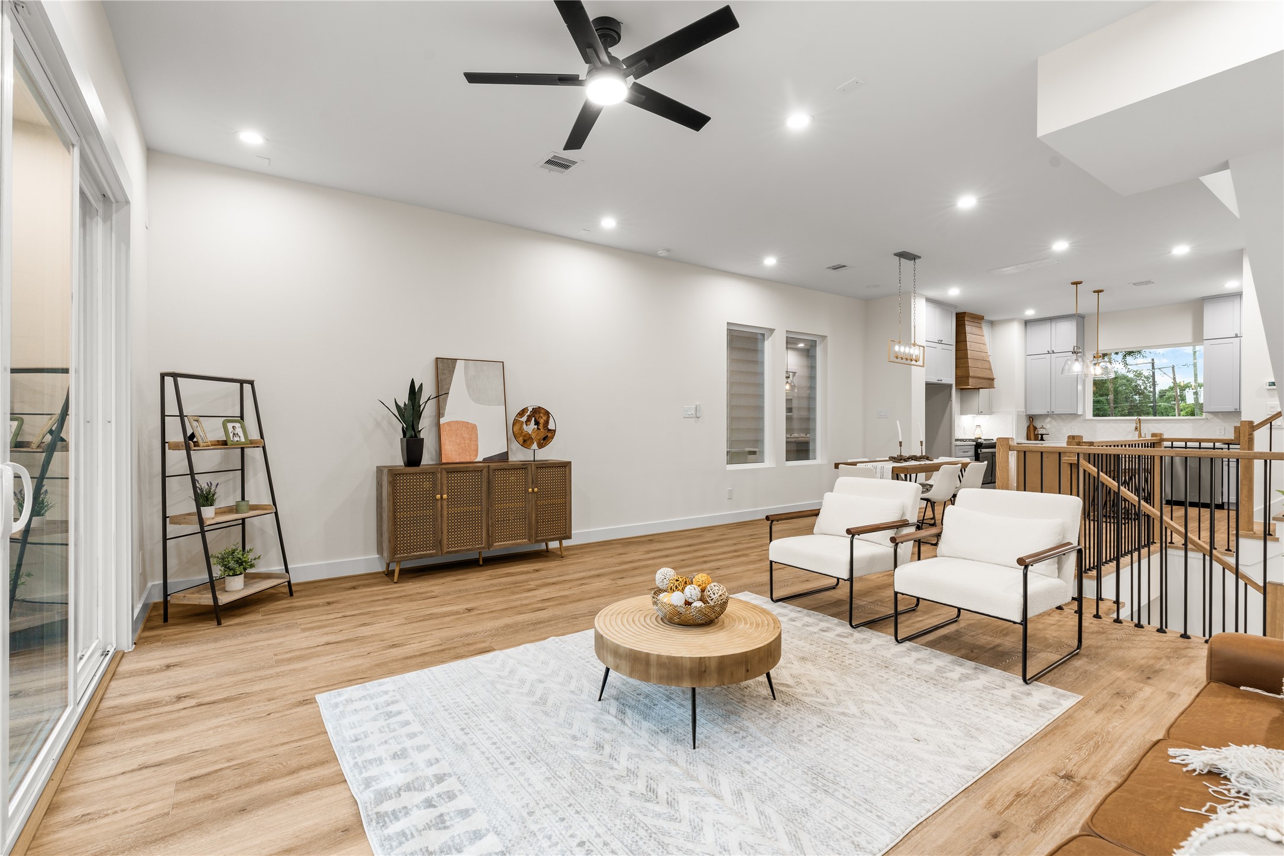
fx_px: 571
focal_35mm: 16
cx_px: 642
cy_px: 428
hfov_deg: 96.7
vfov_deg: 73.7
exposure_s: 1.3
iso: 200
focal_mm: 16
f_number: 9
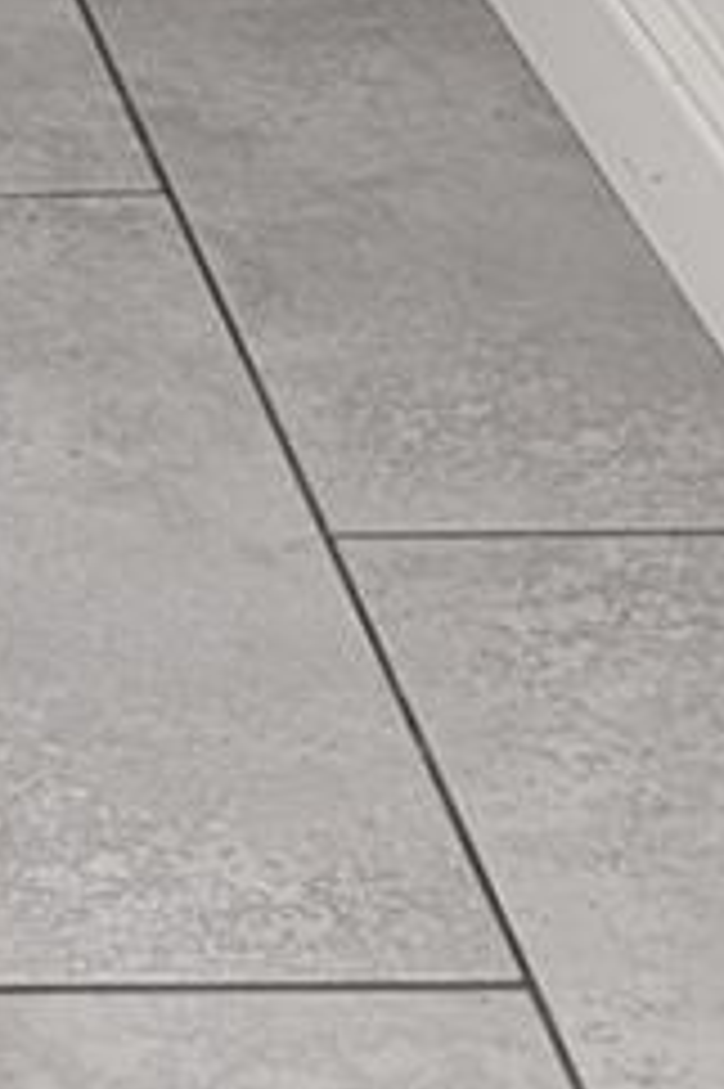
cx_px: -1189
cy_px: -1078
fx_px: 4682
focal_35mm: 155
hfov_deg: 8.0
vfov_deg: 11.9
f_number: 1.68
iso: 55
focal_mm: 6.9
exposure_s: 1/60
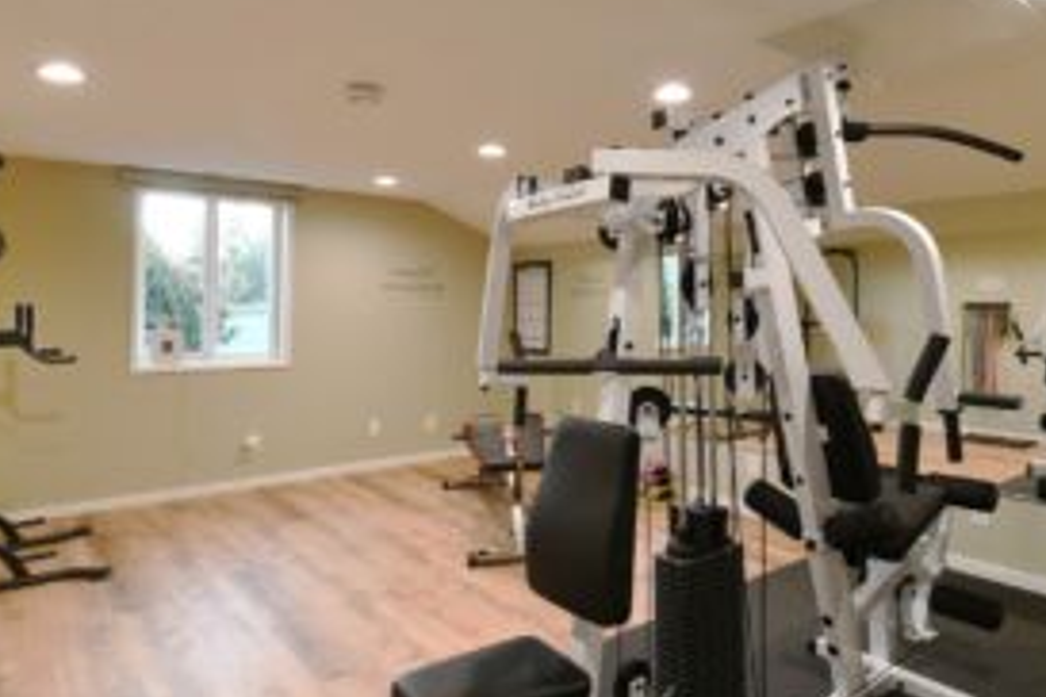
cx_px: 571
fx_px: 639
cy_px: 366
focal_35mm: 22
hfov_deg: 78.4
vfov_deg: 57.2
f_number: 11
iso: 200
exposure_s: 1/2
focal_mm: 10
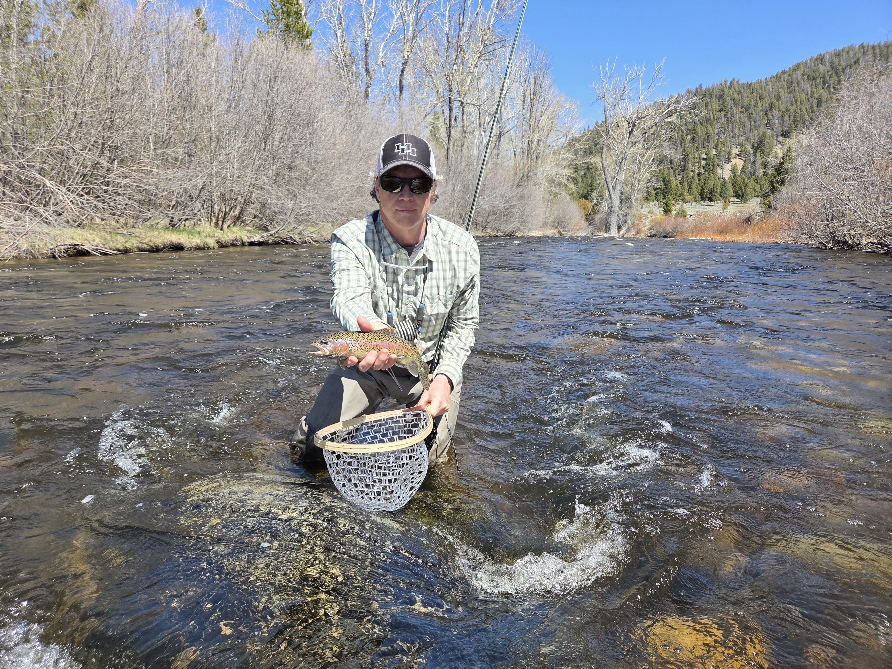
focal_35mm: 23
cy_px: 334
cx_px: 446
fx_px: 593
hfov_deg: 73.9
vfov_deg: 58.9
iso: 80
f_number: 1.8
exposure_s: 1/2327
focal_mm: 5.4
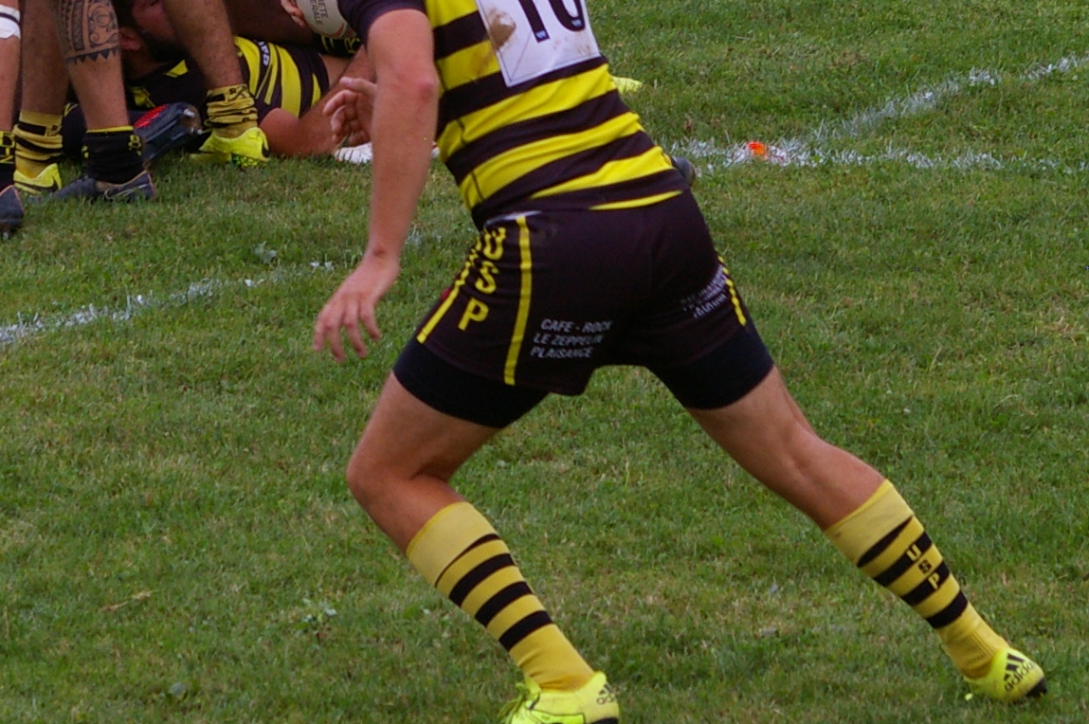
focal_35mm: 424
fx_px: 12815
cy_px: -131
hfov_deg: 4.9
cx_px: 253
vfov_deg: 3.2
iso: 400
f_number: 8
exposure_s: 1/350
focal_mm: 108
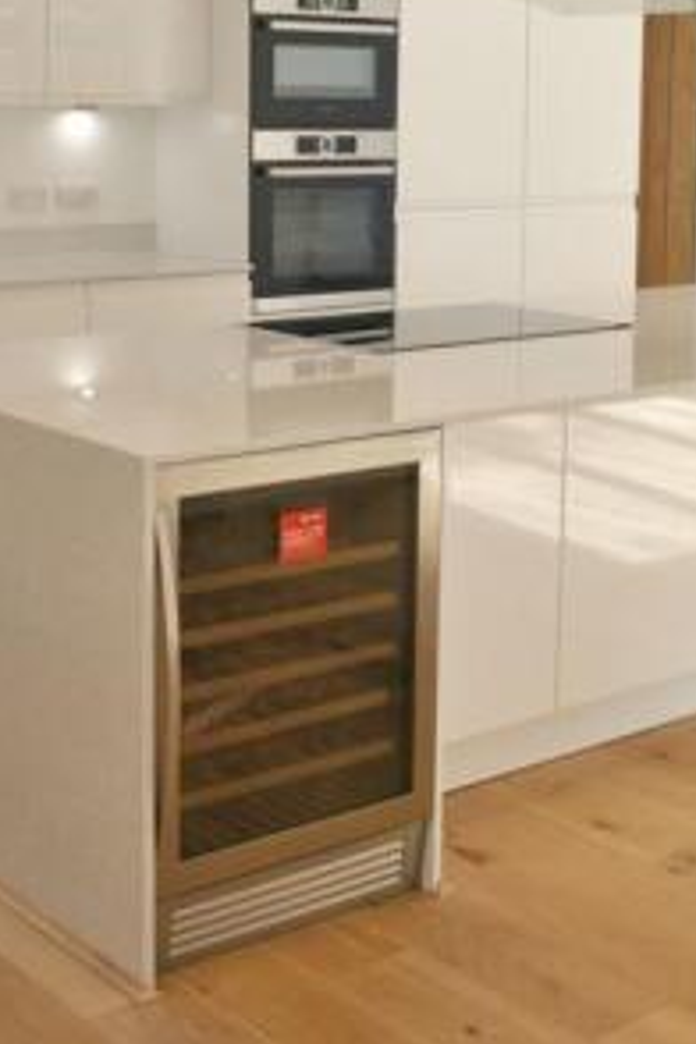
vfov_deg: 32.9
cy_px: 289
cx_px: 405
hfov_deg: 22.6
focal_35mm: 60
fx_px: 1740
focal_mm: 18
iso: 200
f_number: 3.5
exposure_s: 1/200
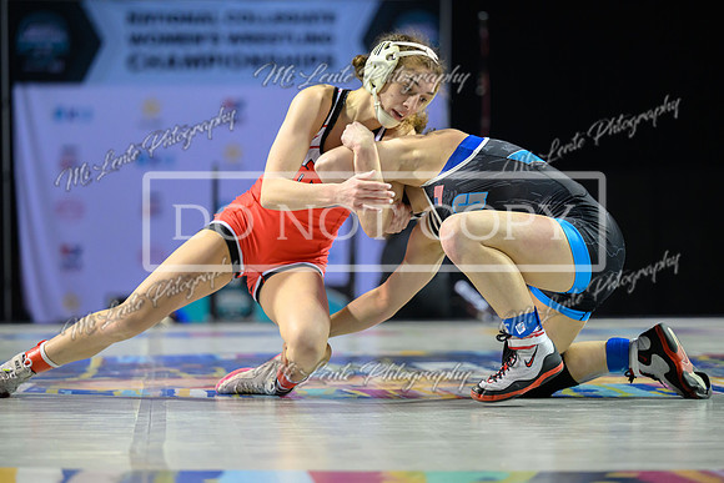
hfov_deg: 16.3
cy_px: 235
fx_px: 2529
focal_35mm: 126
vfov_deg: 10.9
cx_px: 369
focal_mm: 120
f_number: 2.8
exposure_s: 1/800
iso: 4000
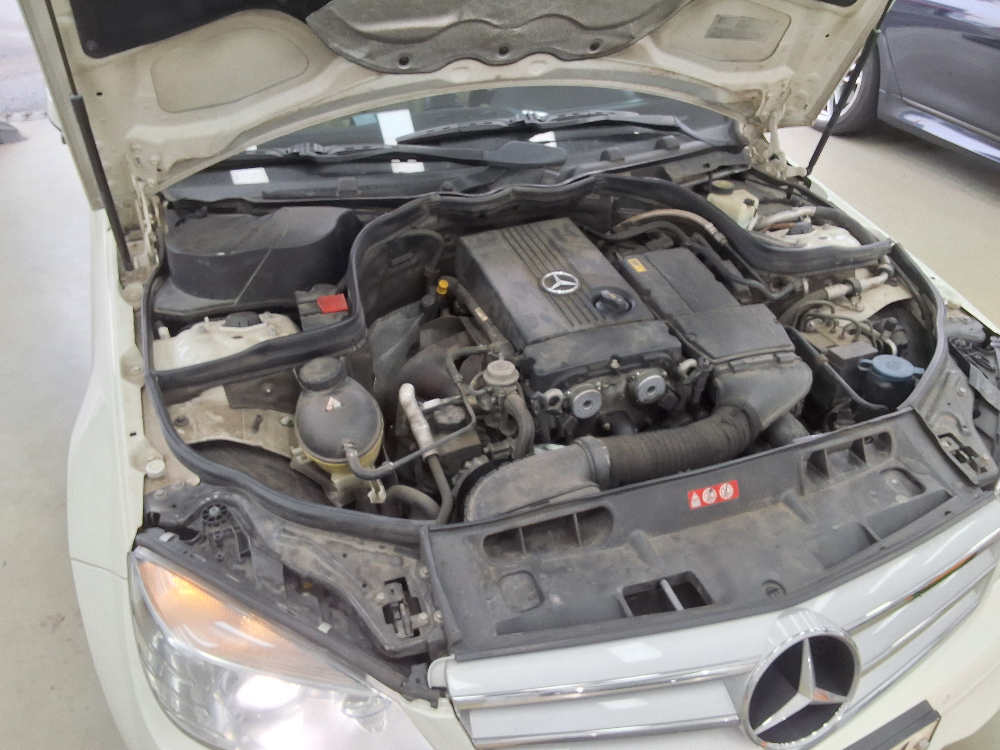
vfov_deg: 49.7
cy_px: 375
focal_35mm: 28
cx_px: 500
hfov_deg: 63.4
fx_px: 809
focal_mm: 2.91
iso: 50
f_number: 1.9
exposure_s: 1/60
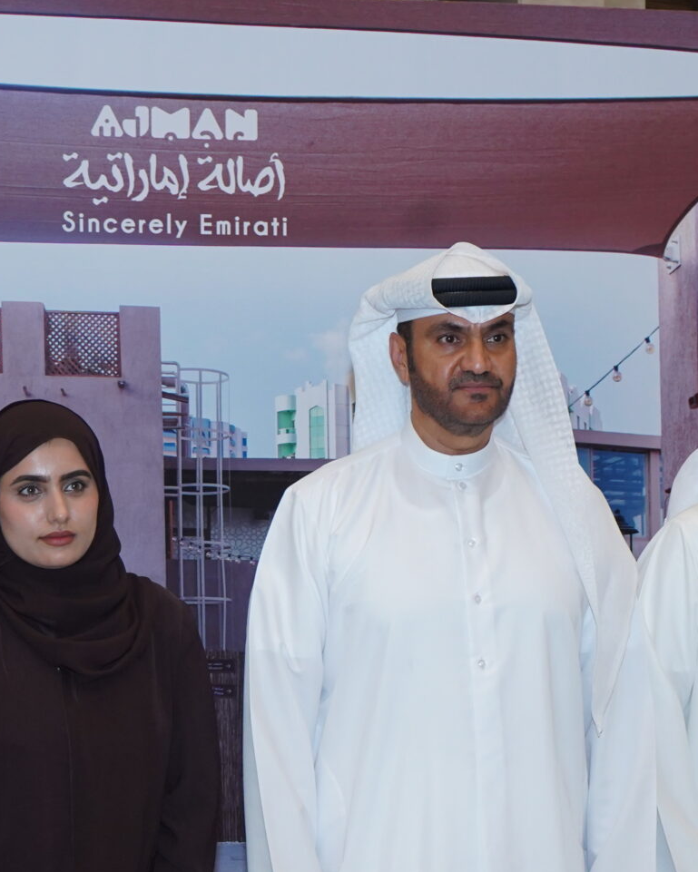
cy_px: 686
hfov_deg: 12.9
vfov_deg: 15.9
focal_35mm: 120
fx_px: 3098
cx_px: 380
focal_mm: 48
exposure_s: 1/160
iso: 1600
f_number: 5.6
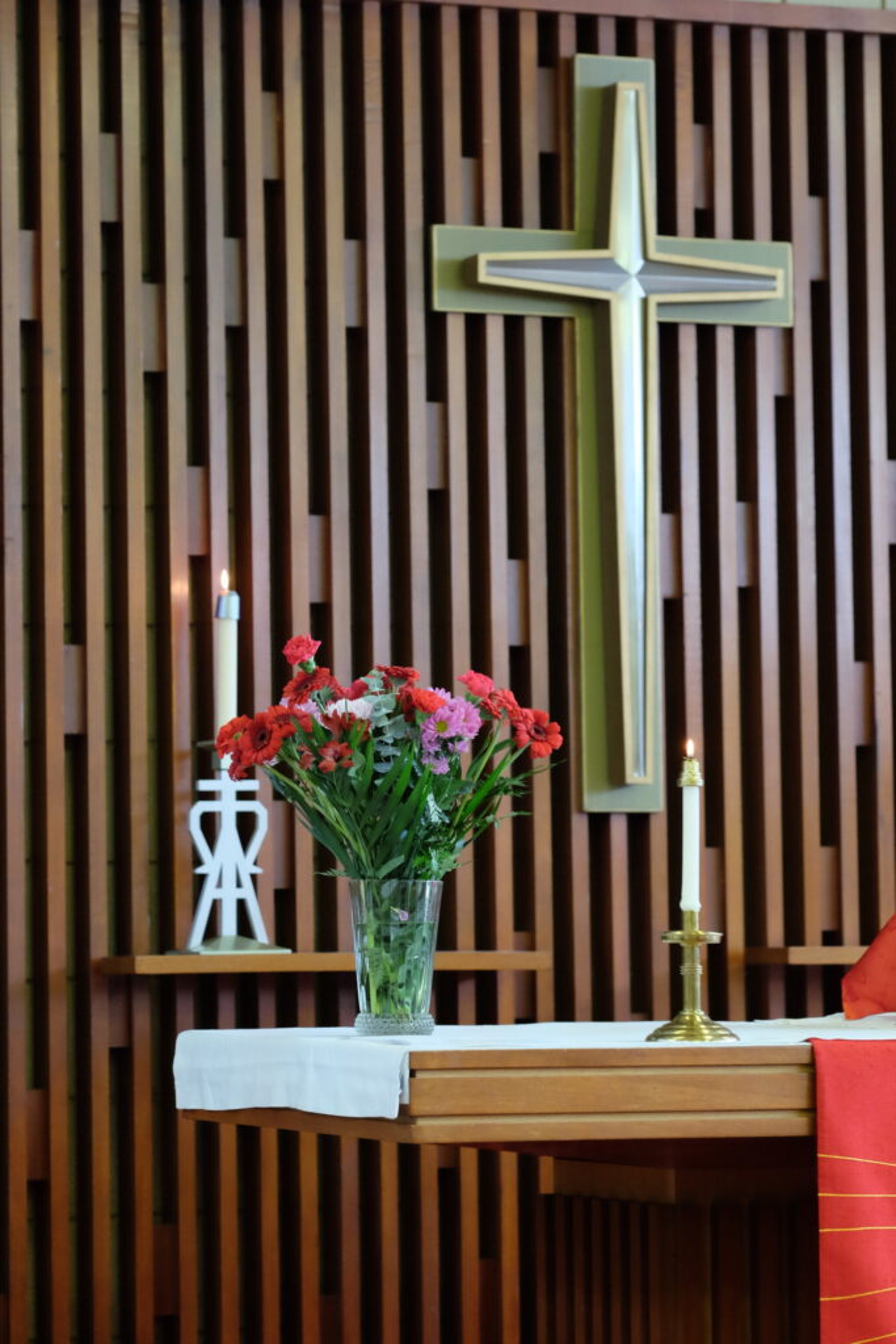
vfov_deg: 15.2
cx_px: 448
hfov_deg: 10.2
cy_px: 672
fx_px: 5038
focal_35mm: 135
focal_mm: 90
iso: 3200
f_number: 2.8
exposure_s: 1/140
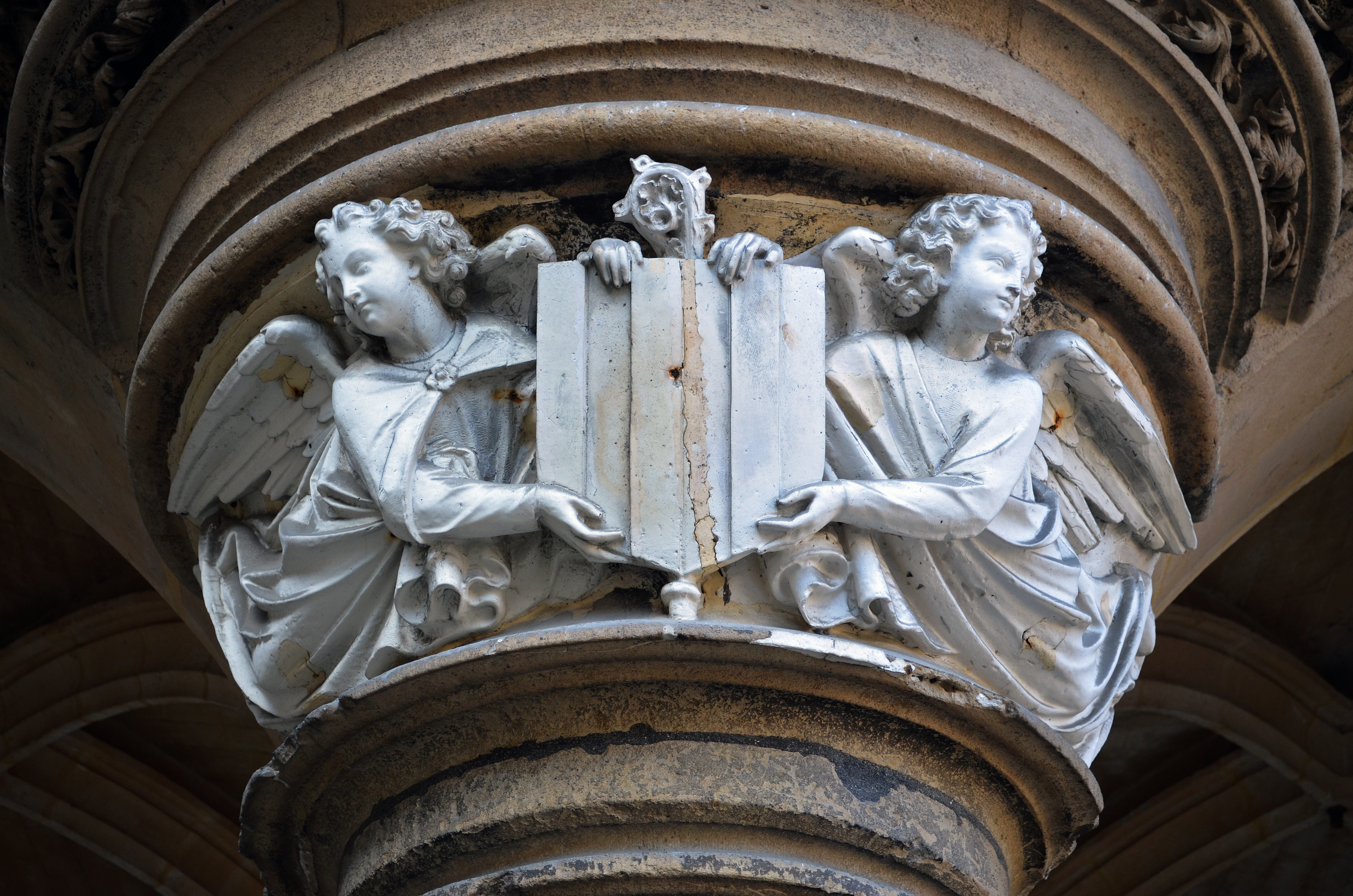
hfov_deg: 32.0
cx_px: 676
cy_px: 448
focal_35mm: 63
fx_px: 2363
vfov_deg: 21.5
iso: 400
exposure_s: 1/125
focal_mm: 42
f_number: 5.6
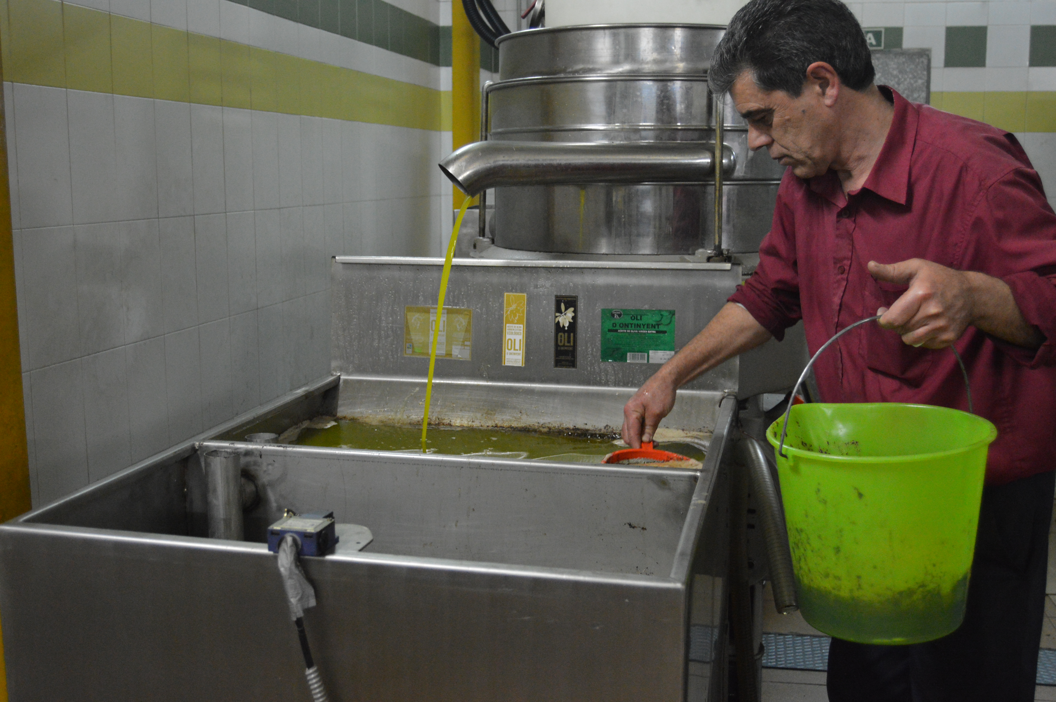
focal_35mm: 39
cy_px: 351
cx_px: 528
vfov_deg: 34.1
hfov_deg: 49.6
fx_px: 1143
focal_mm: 26
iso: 2500
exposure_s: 1/60
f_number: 4
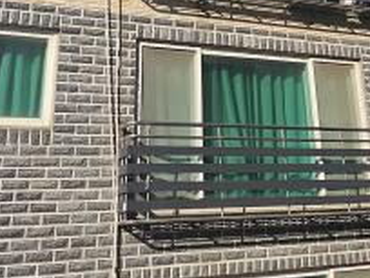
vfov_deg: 25.4
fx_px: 545
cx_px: 229
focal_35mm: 51
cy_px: -62
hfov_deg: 37.3
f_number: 2.2
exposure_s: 1/2116
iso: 50
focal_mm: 2.2
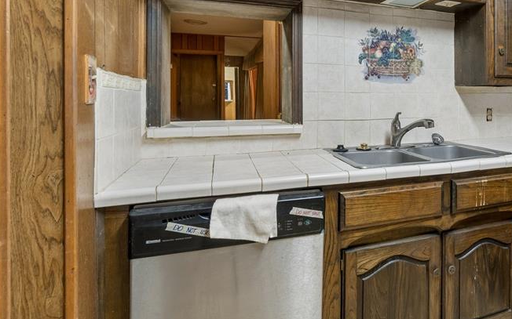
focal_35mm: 24
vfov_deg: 50.0
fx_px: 335
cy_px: 103
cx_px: 368
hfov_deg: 71.0
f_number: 6.3
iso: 200
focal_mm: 10
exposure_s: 1/13
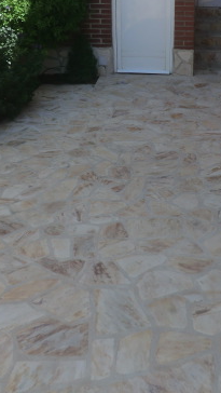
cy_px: 143
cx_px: 160
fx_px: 479
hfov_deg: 25.7
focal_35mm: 46
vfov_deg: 44.1
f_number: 3.2
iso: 64
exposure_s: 1/640
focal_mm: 4.3
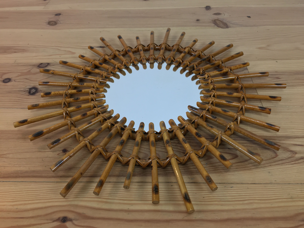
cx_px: 152
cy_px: 114
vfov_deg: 48.2
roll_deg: +3.0
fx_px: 255
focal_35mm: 29
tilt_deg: -43.2
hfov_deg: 61.7
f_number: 2.2
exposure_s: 1/33
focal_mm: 4.15
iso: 32
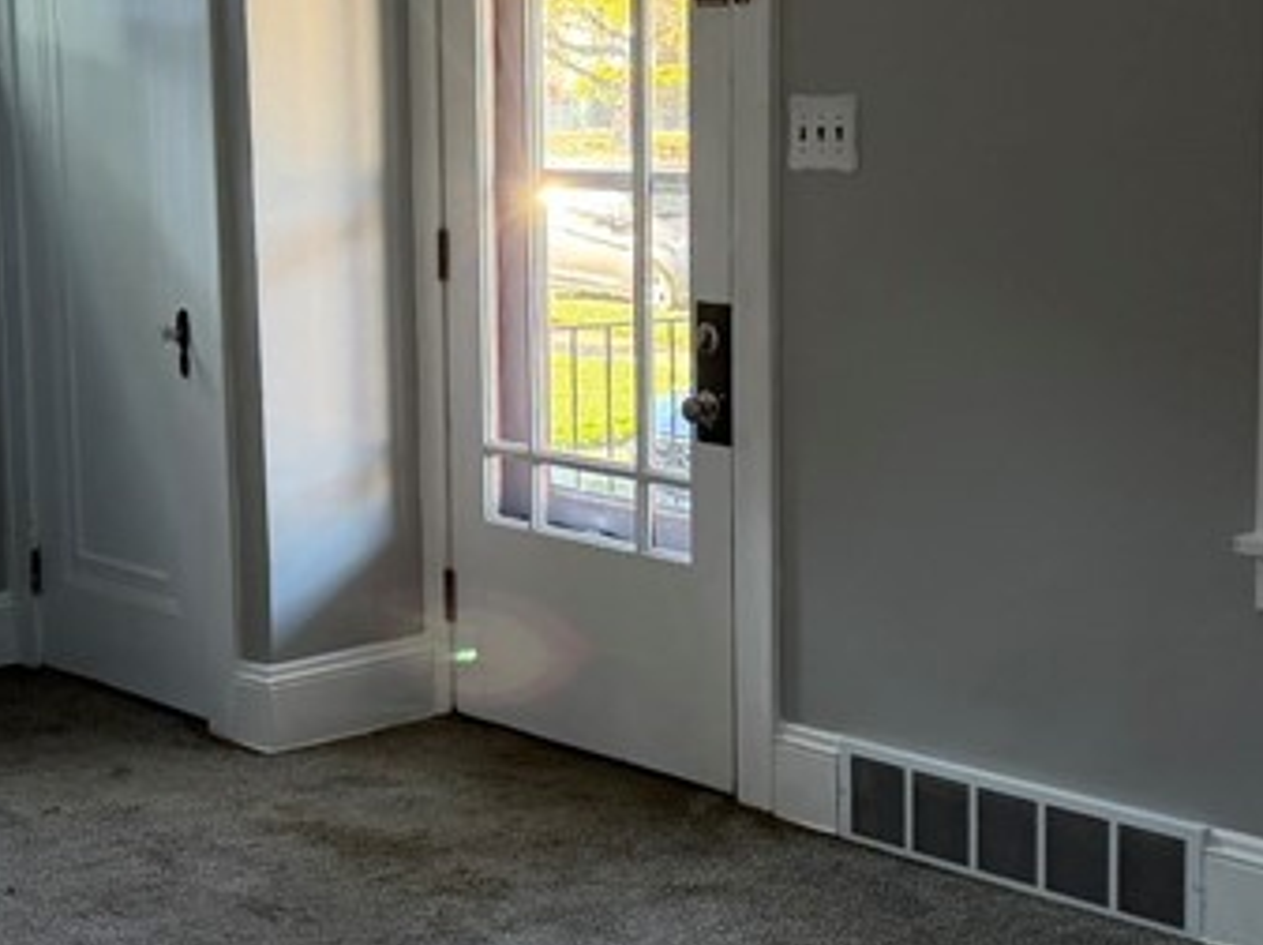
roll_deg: +1.4
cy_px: 439
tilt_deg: -8.0
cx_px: 517
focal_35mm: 73
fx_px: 2661
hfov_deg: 26.7
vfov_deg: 20.1
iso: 200
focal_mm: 6.76
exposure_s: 1/67
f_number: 1.78
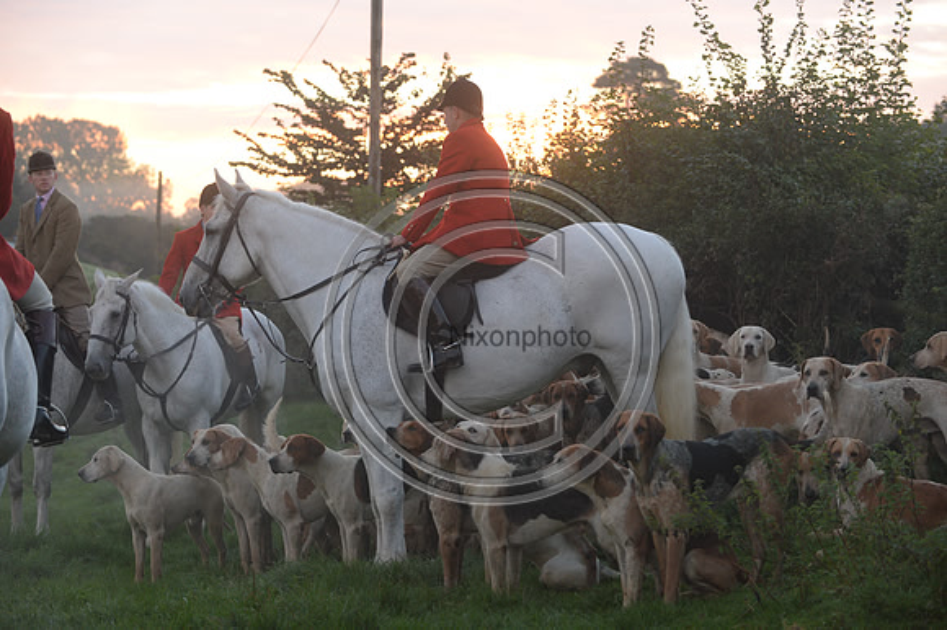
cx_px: 474
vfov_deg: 13.4
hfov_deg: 20.0
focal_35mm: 102
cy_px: 315
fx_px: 2682
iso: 2000
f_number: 4
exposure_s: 1/250
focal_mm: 102
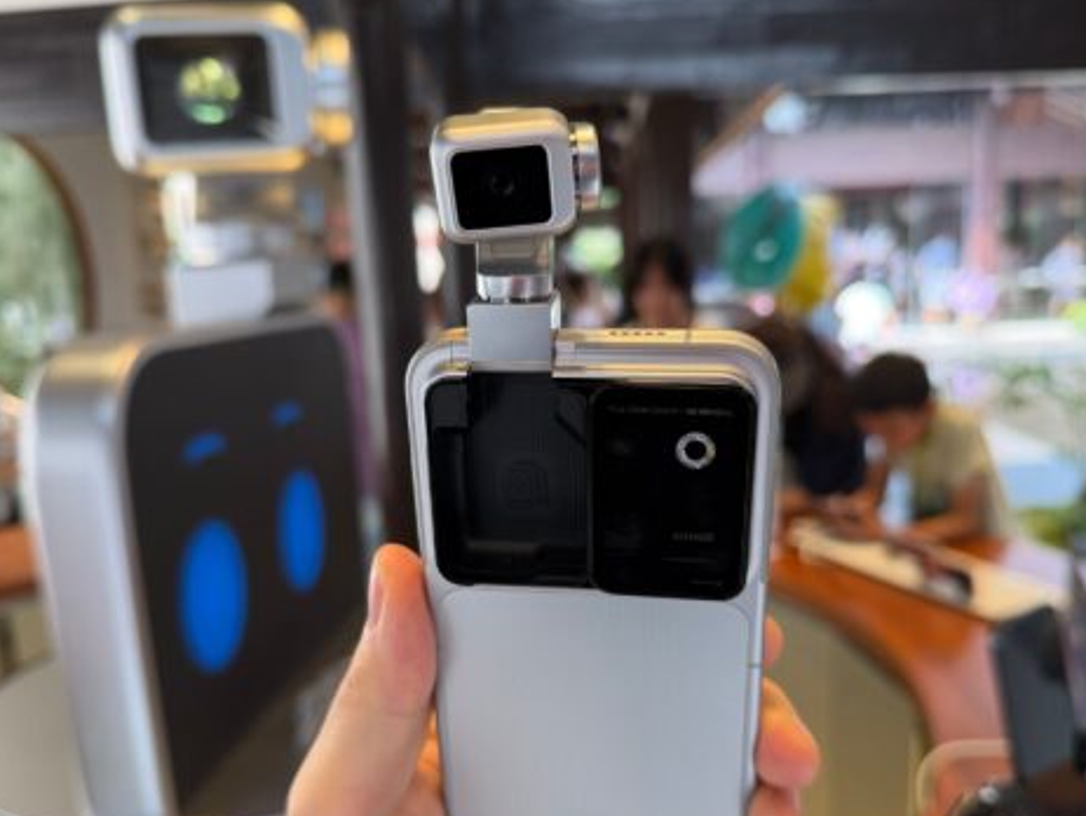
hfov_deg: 61.6
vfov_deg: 48.1
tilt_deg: -11.7
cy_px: 476
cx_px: 568
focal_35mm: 29
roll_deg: +3.8
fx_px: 911
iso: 100
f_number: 1.78
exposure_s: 1/183
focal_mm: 6.76
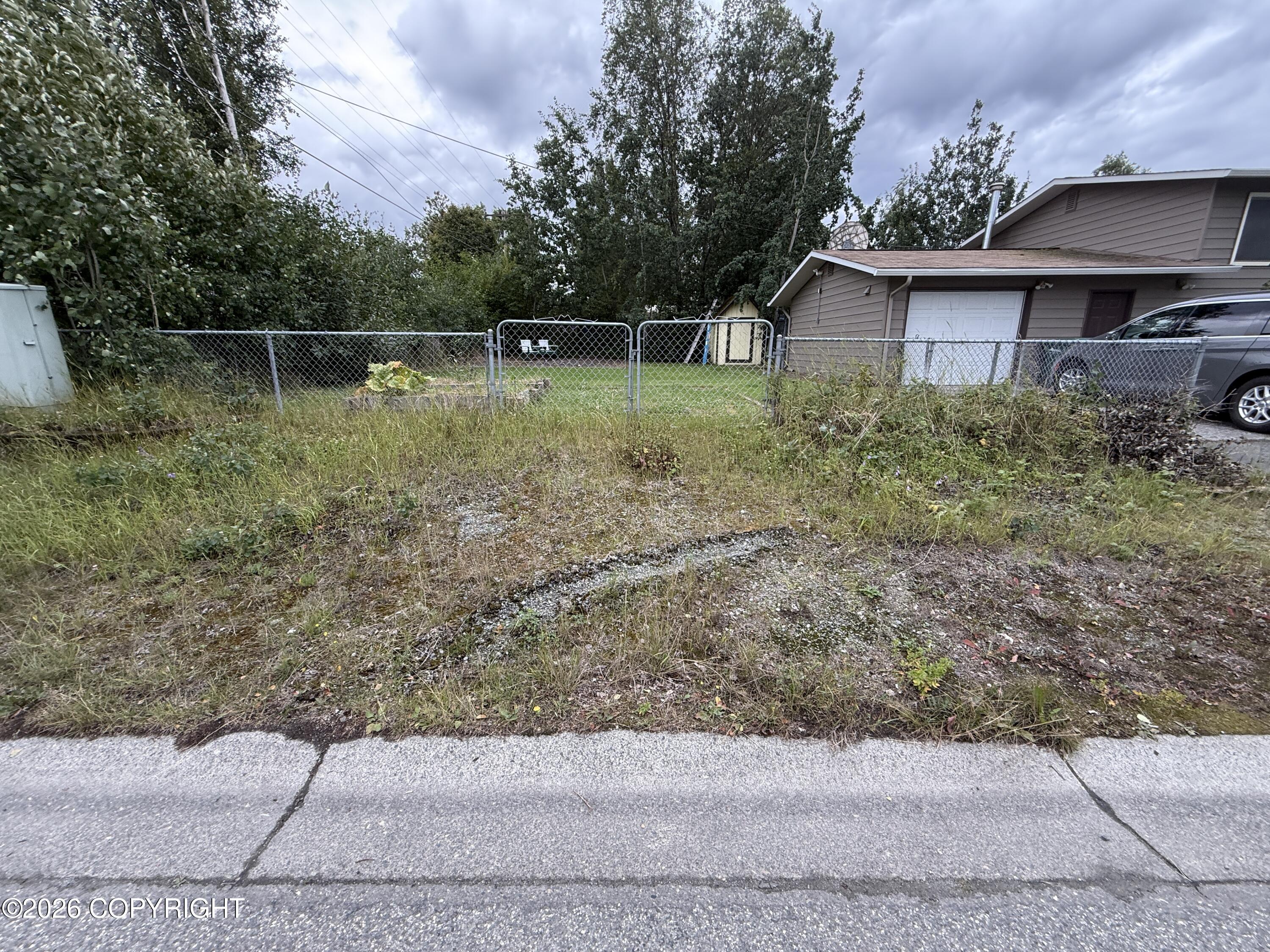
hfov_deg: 102.1
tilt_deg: -13.3
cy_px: 476
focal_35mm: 14
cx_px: 635
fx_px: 514
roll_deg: -1.3
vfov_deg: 85.7
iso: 80
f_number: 2.2
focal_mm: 2.22
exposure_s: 1/99
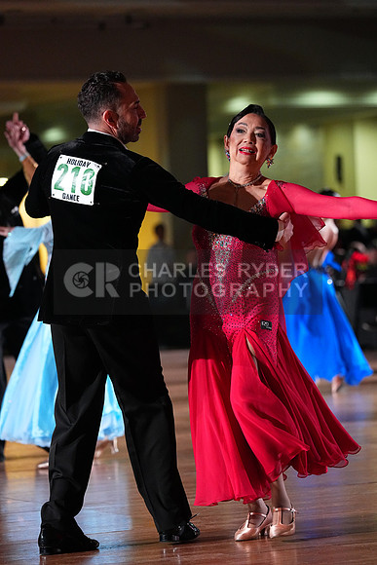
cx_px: 188
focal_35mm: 172
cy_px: 282
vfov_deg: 11.9
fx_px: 2700
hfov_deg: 8.0
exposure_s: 1/400
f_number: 4.5
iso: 6400
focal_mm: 172
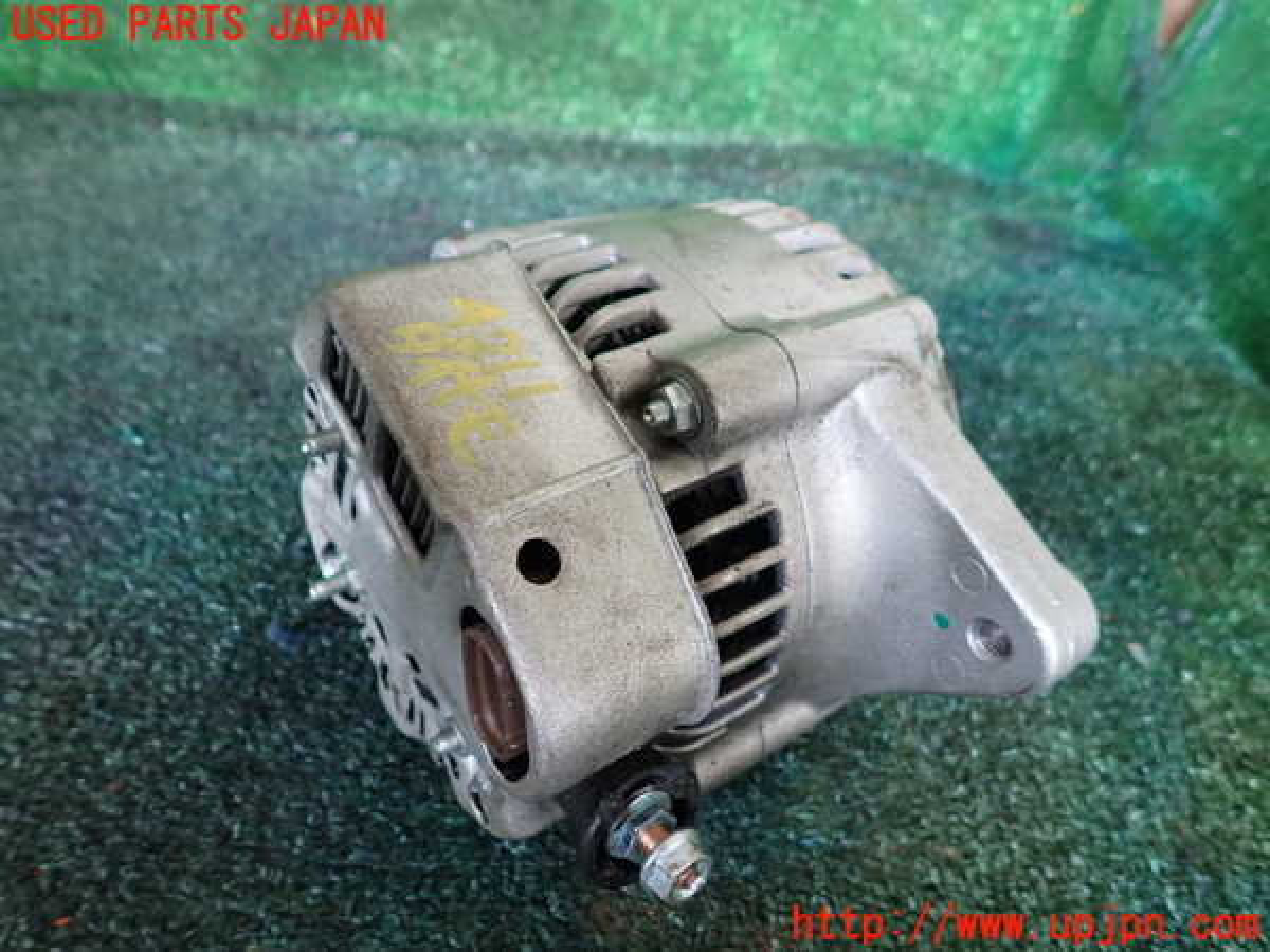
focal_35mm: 25
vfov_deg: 54.9
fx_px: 917
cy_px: 476
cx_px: 635
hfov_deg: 69.4
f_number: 2
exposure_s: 1/50
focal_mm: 4.5
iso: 200
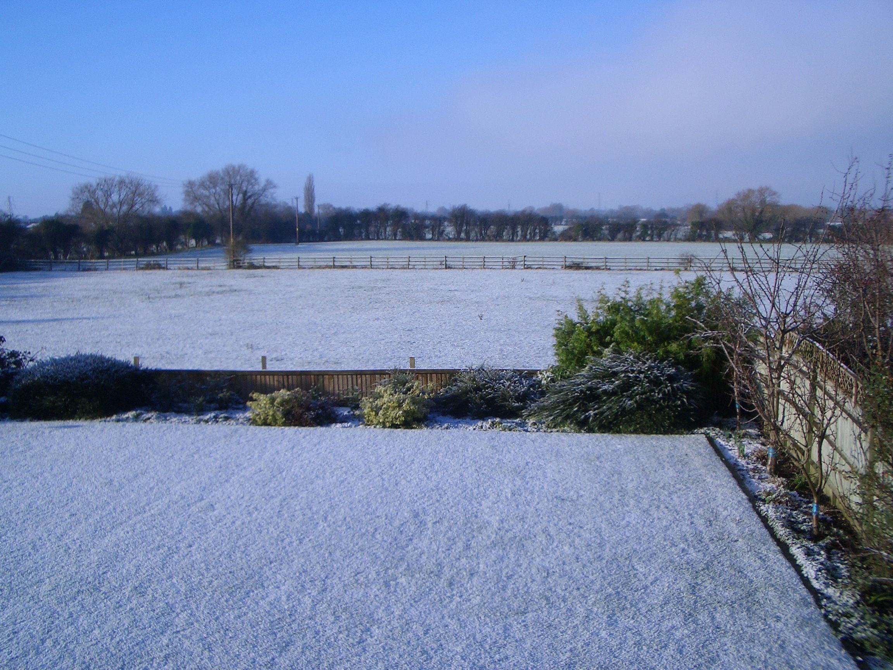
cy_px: 335
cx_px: 446
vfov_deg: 40.7
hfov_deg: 52.6
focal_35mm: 35
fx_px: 903
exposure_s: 1/400
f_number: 4.3
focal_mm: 5.8
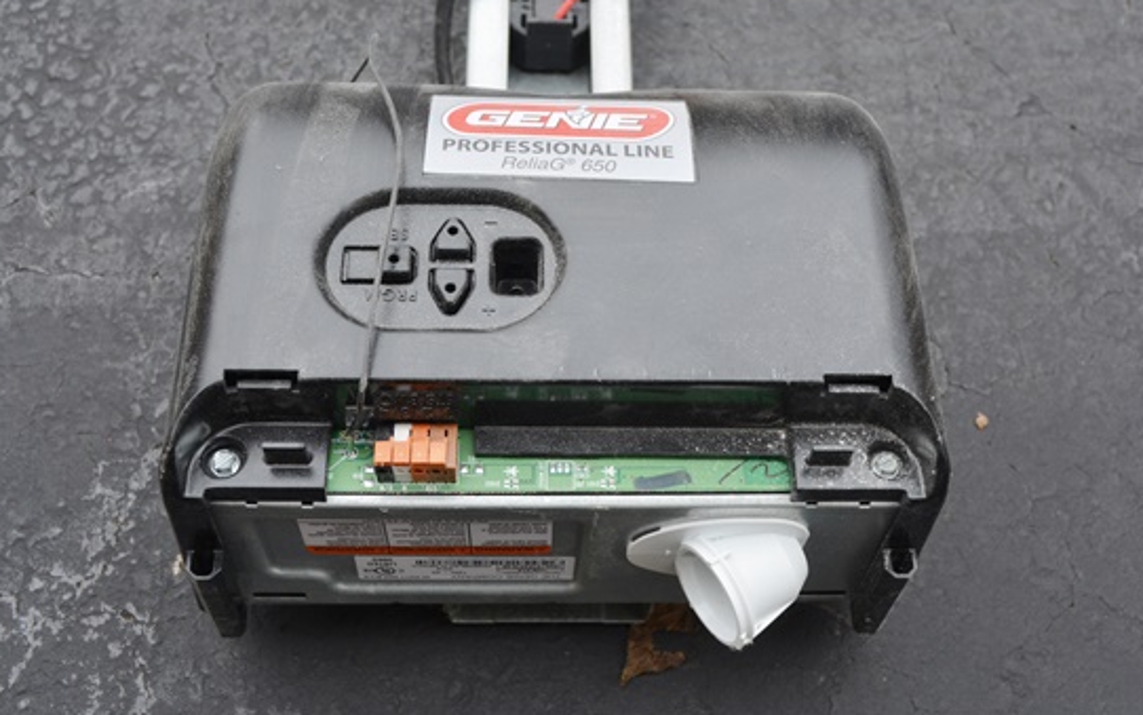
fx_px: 1371
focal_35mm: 44
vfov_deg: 29.2
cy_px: 314
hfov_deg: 45.2
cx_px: 609
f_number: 6.3
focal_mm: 26
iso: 200
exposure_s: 1/160
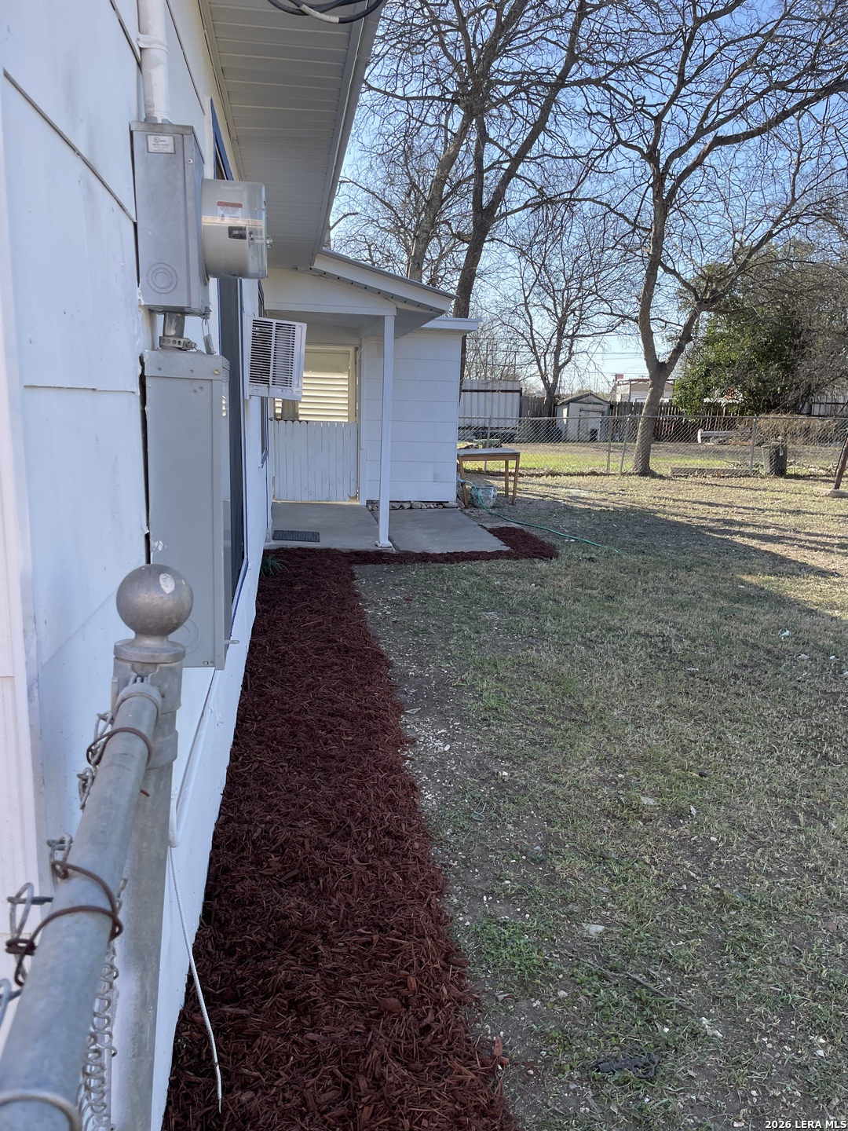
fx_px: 849
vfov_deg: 67.3
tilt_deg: -6.4
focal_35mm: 26
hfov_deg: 53.1
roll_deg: +1.3
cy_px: 566
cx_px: 424
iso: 32
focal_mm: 4.2
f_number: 1.6
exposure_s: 1/818
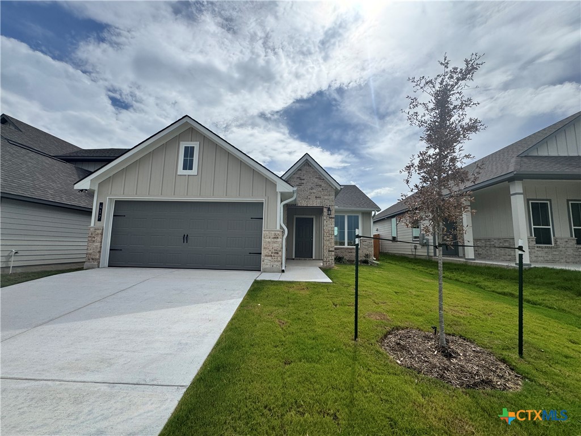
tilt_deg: +6.0
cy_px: 218
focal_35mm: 14
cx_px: 290
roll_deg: -1.9
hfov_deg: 102.1
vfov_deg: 85.7
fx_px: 235
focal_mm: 2.22
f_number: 2.2
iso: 40
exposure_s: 1/3906
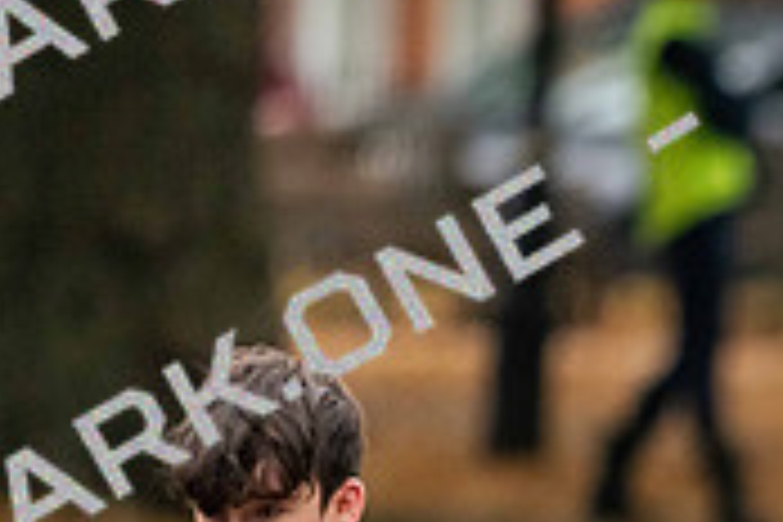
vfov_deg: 1.0
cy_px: 767
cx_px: 1053
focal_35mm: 1334
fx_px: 29012
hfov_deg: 1.5
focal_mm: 400
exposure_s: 1/2000
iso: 4500
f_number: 4.5
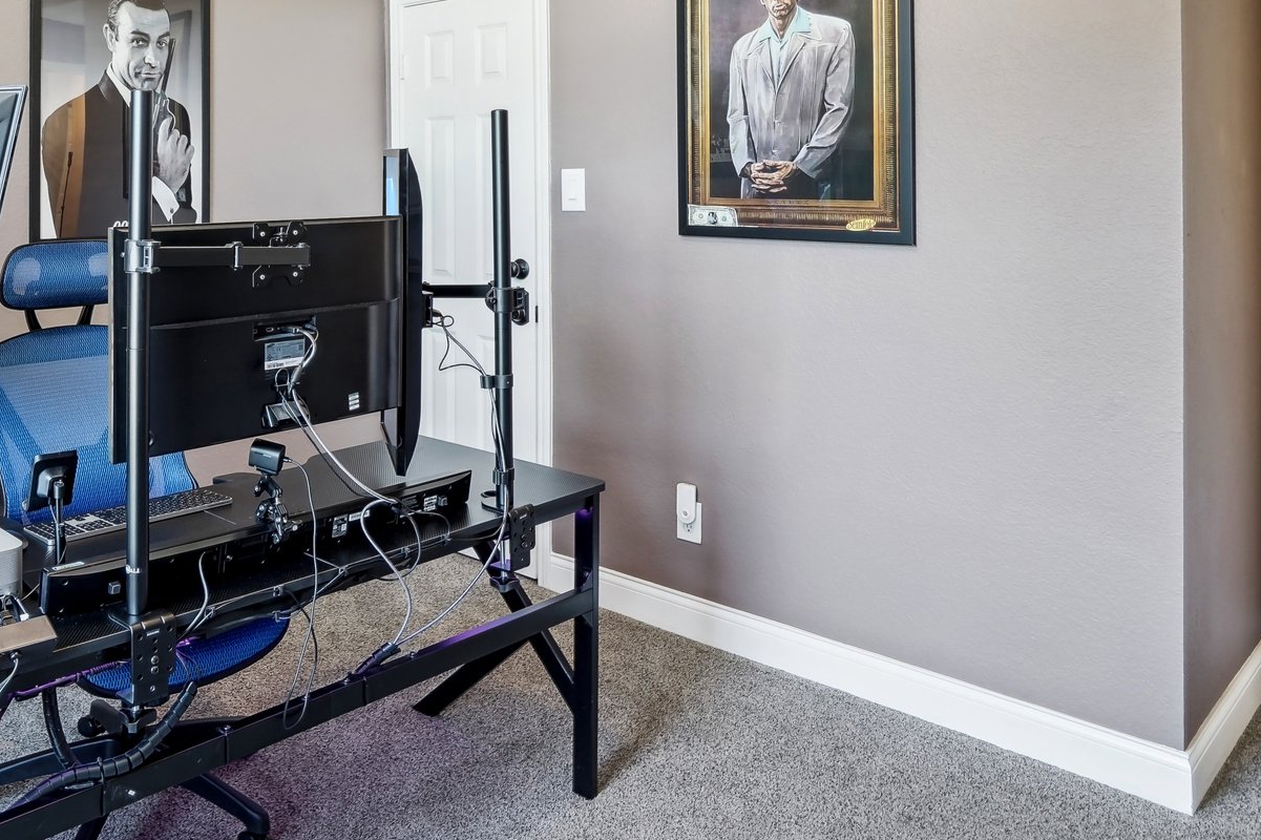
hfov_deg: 58.7
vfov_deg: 42.7
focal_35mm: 29
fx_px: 1015
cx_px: 251
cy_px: 154
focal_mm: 17
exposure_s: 1/1.67
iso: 400
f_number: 8
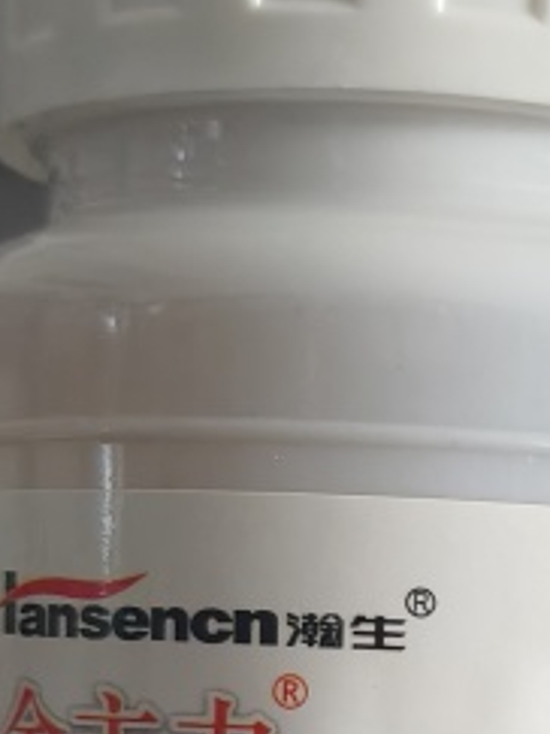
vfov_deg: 16.8
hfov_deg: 12.2
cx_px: 895
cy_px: 778
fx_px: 2417
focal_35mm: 114
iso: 500
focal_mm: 4.84
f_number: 1.8
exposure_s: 1/100
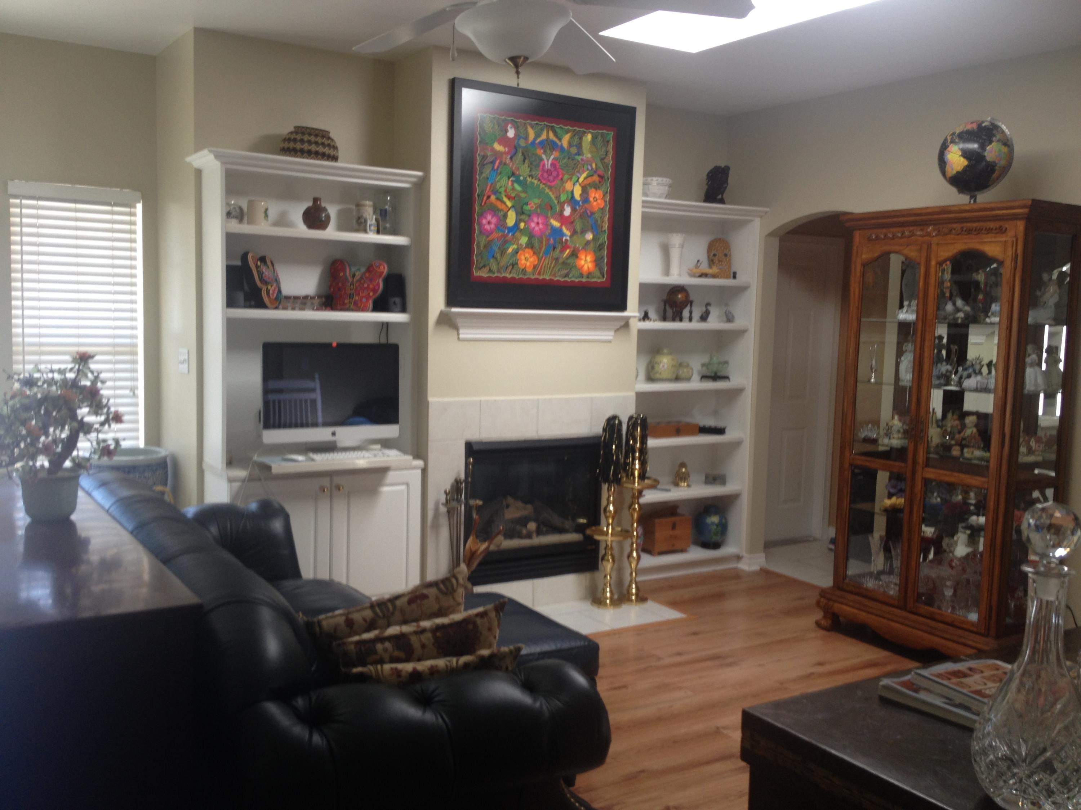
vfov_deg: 40.7
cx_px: 540
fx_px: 1093
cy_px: 405
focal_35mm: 35
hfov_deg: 52.6
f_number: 2.4
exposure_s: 1/30
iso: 50
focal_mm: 4.28
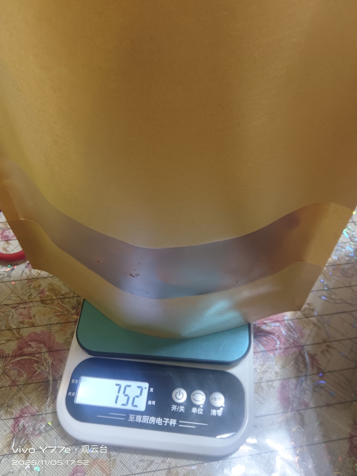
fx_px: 371
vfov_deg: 65.3
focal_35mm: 27
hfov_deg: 51.3
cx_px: 178
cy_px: 238
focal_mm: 3.66
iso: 686
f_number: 2.2
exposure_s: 1/20
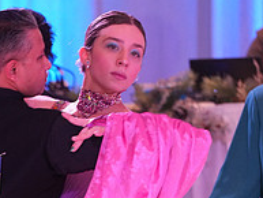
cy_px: 325
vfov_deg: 2.6
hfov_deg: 3.4
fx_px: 4387
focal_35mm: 577
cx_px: 42
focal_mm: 200
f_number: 4.5
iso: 2000
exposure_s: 1/200
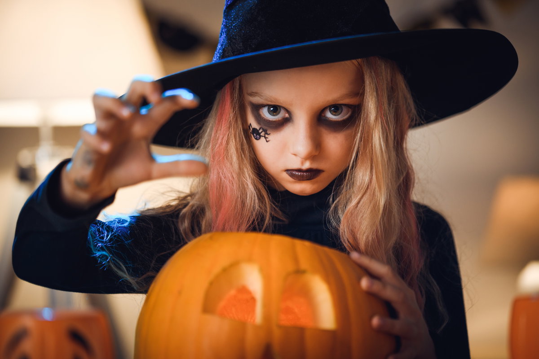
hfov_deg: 22.6
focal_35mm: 90
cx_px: 270
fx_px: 1347
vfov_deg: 15.2
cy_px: 180
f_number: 3.2
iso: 400
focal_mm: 90
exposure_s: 1/200
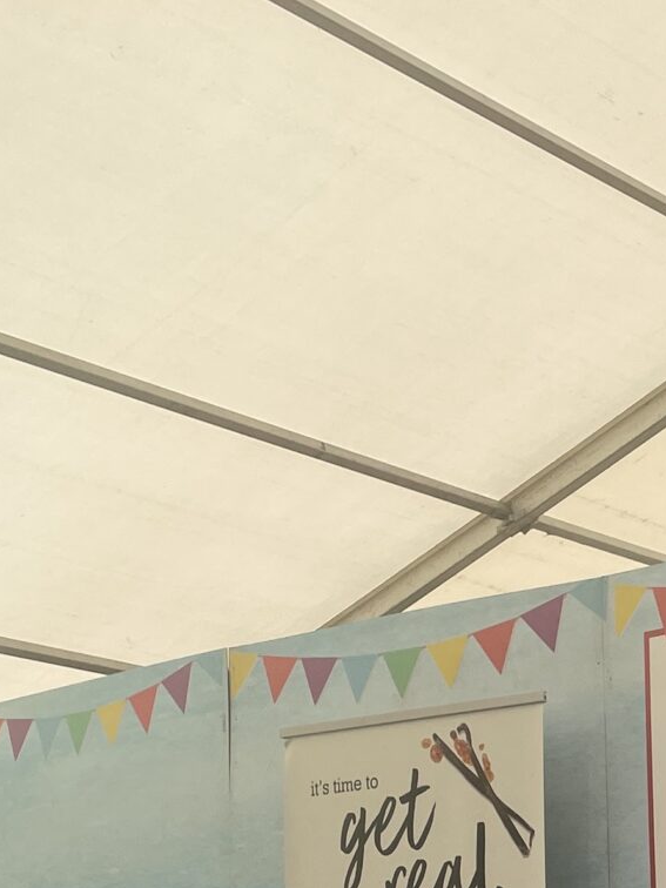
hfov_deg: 15.8
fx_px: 2257
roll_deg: +2.0
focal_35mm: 88
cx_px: 915
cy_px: 1005
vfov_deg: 21.0
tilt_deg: +5.9
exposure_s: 1/1289
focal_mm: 4.2
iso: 32
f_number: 1.6
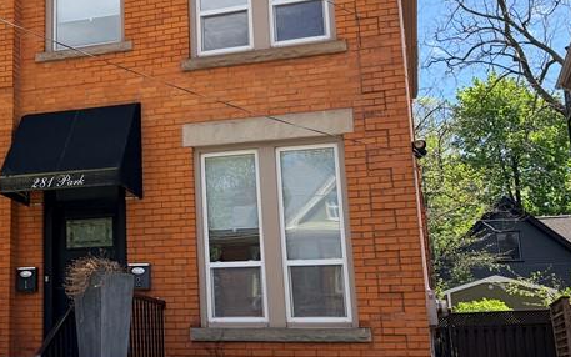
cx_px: 25
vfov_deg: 22.7
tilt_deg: +12.8
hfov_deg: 33.2
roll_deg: -0.1
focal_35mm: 57
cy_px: 147
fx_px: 887
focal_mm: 6.76
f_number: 1.78
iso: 100
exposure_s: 1/3145
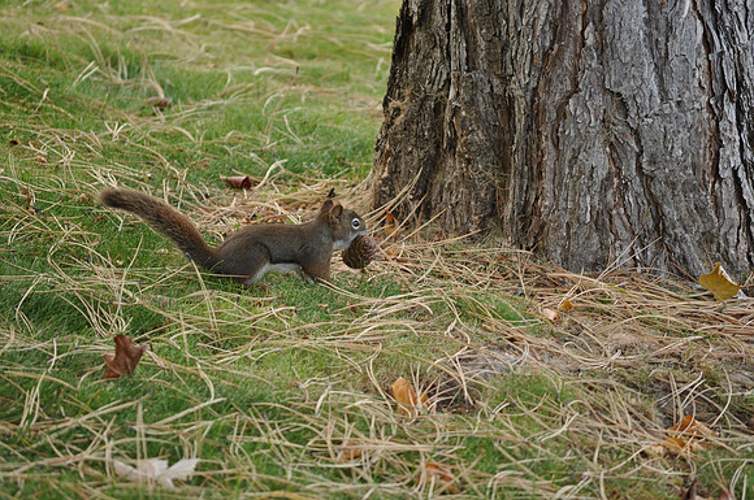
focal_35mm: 300
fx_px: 6275
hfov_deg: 6.9
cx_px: 377
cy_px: 250
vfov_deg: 4.6
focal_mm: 200
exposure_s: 1/50
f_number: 5.6
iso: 200
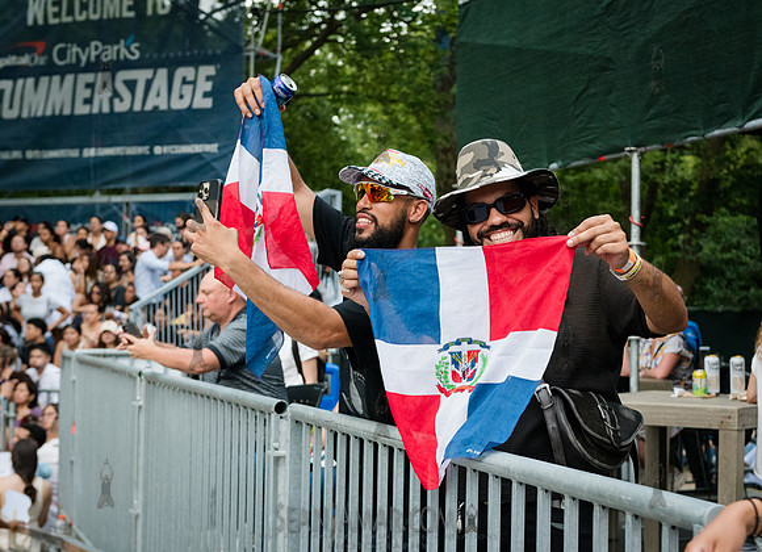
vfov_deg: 21.5
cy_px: 277
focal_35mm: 67
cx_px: 463
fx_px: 1452
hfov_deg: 29.3
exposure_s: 1/400
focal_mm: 55
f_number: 4.5
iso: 4000
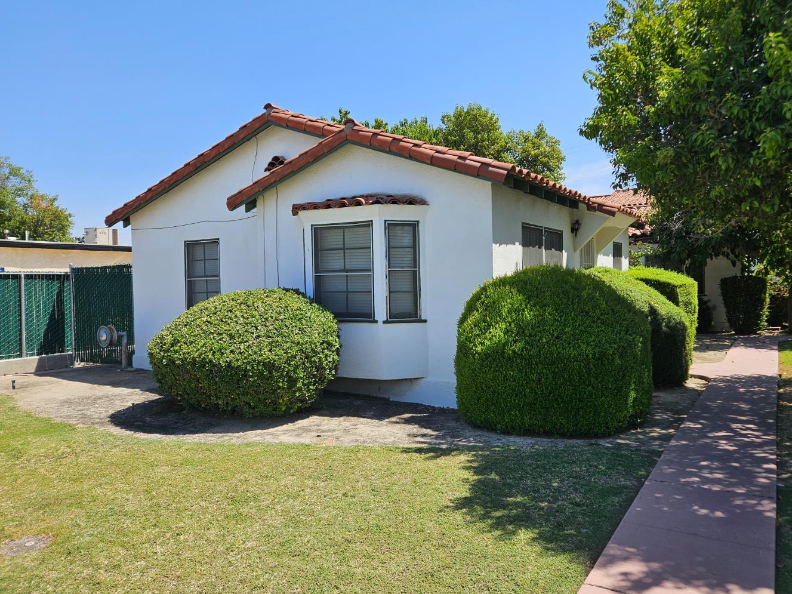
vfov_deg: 53.1
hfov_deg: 67.1
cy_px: 294
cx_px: 439
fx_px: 595
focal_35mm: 26
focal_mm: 5.4
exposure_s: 1/1497
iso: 25
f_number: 1.8
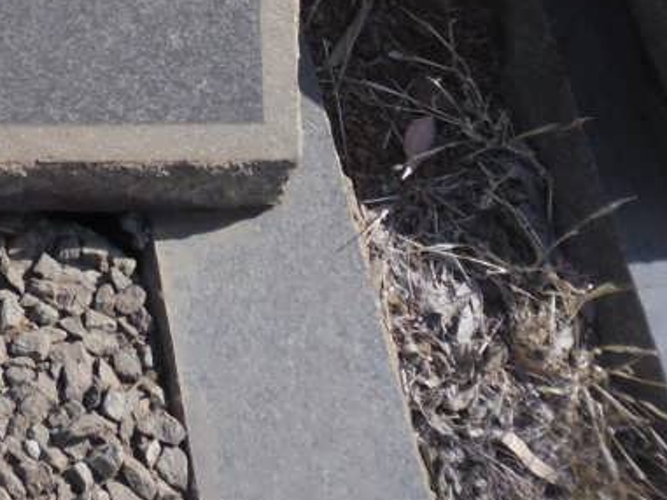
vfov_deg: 16.0
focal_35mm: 85
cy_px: -240
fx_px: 1638
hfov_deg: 19.9
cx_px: -340
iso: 80
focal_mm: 4.9
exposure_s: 1/583
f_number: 3.5
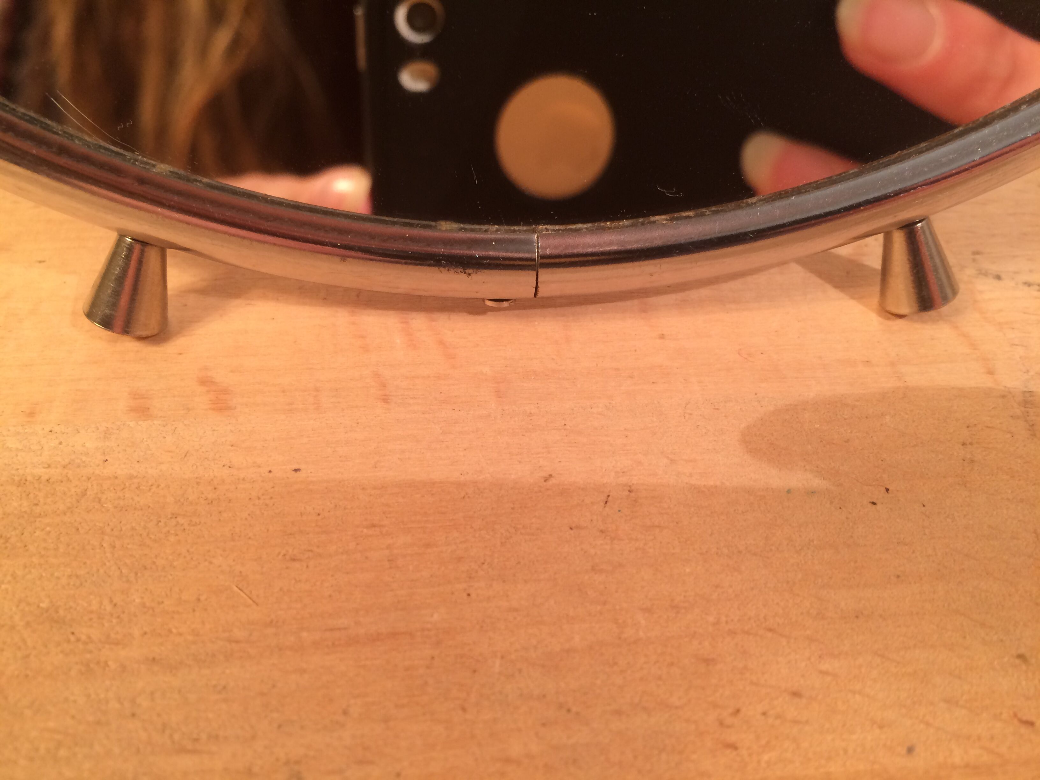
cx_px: 520
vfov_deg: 48.2
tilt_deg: -45.1
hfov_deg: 61.7
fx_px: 871
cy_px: 390
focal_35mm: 29
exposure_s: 1/33
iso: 100
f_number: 2.2
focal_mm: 4.15
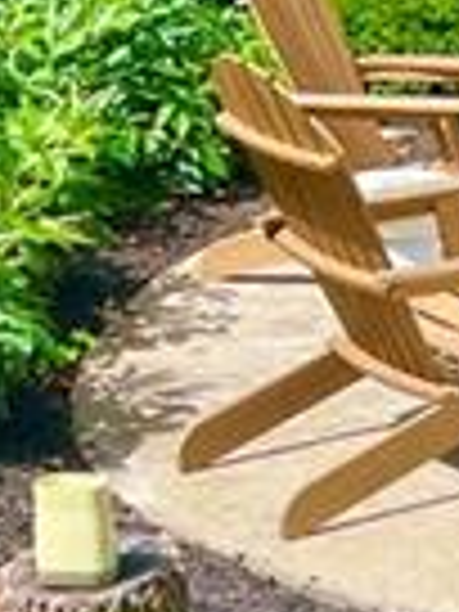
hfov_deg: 9.8
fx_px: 2493
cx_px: 886
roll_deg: -1.5
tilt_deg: -15.6
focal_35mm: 141
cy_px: 248
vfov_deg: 14.0
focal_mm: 5.1
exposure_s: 1/2433
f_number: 1.6
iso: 32
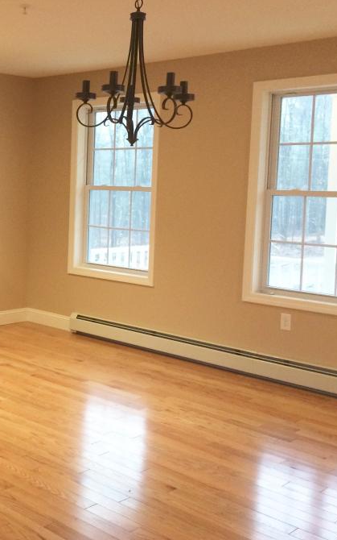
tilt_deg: -6.8
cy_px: 243
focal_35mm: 47
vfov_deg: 42.6
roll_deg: -0.5
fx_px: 690
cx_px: 26
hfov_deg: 26.4
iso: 200
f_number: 2.2
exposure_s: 1/30
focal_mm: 4.15
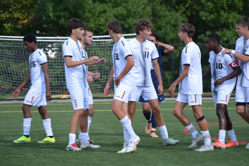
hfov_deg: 7.1
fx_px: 2003
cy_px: 71
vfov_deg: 4.7
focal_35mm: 290
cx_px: 123
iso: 400
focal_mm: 155
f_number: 5.3
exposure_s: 1/1000
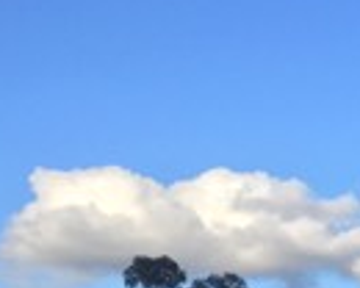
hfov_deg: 15.5
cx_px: 562
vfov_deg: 12.9
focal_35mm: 113
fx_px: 1204
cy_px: 440
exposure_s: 1/1163
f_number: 2.2
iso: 32
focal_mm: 4.15
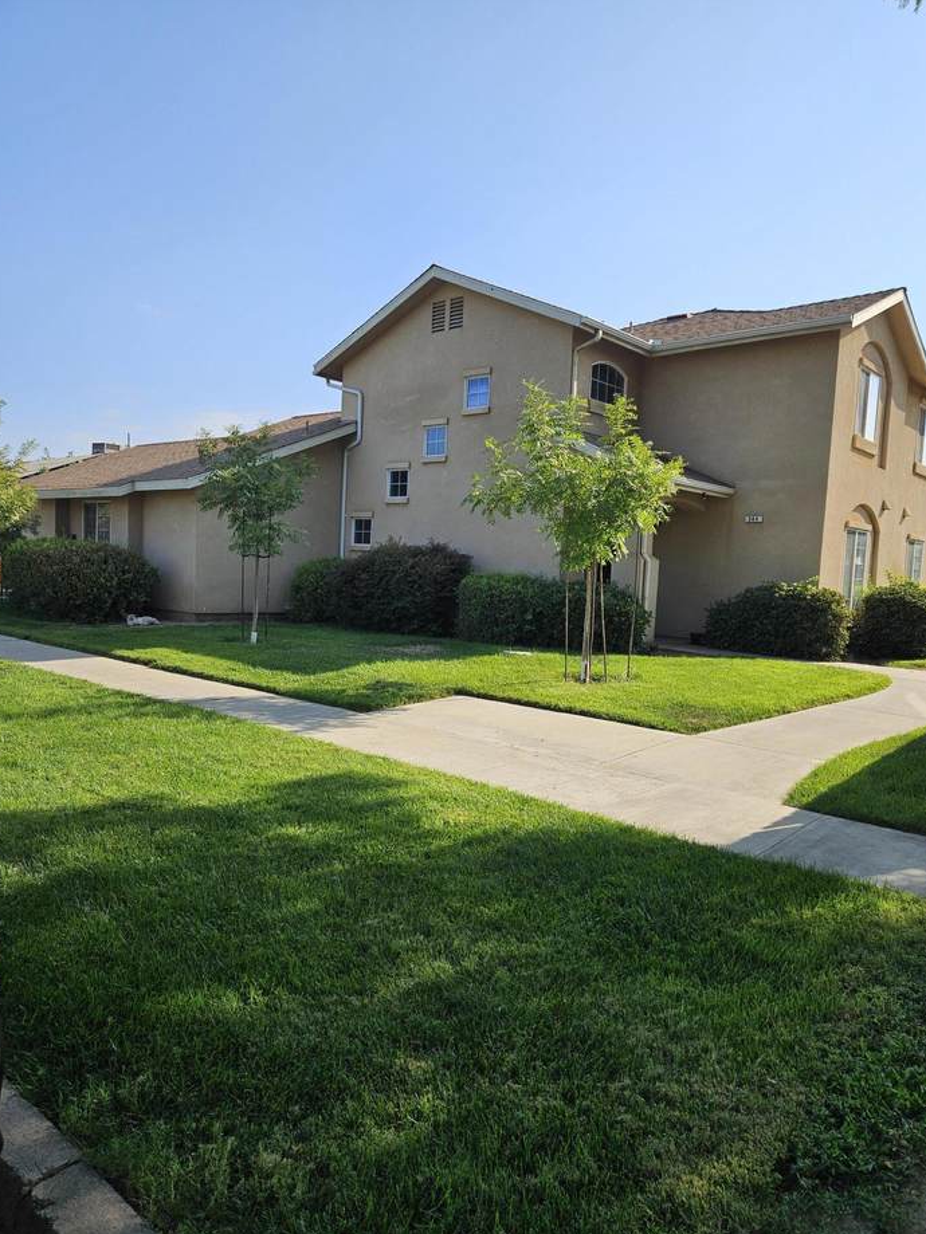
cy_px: 618
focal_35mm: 24
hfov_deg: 56.8
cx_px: 463
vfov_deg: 71.6
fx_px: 856
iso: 32
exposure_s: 1/1714
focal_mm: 5.4
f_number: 1.8
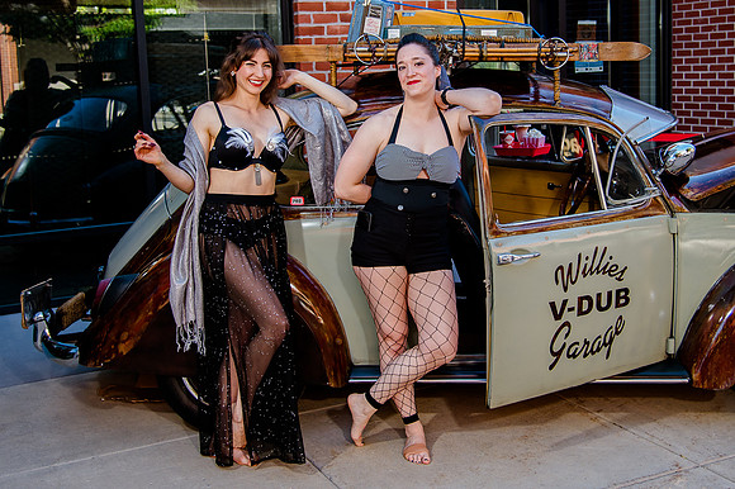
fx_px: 970
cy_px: 176
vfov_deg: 28.2
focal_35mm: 48
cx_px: 414
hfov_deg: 41.4
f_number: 4
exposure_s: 1/200
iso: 500
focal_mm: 35
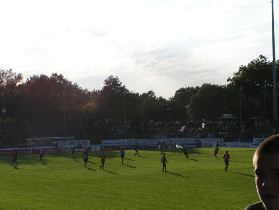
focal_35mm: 86
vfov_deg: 17.2
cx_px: 140
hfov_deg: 22.8
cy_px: 105
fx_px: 693
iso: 50
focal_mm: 13.2
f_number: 6.3
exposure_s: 1/640
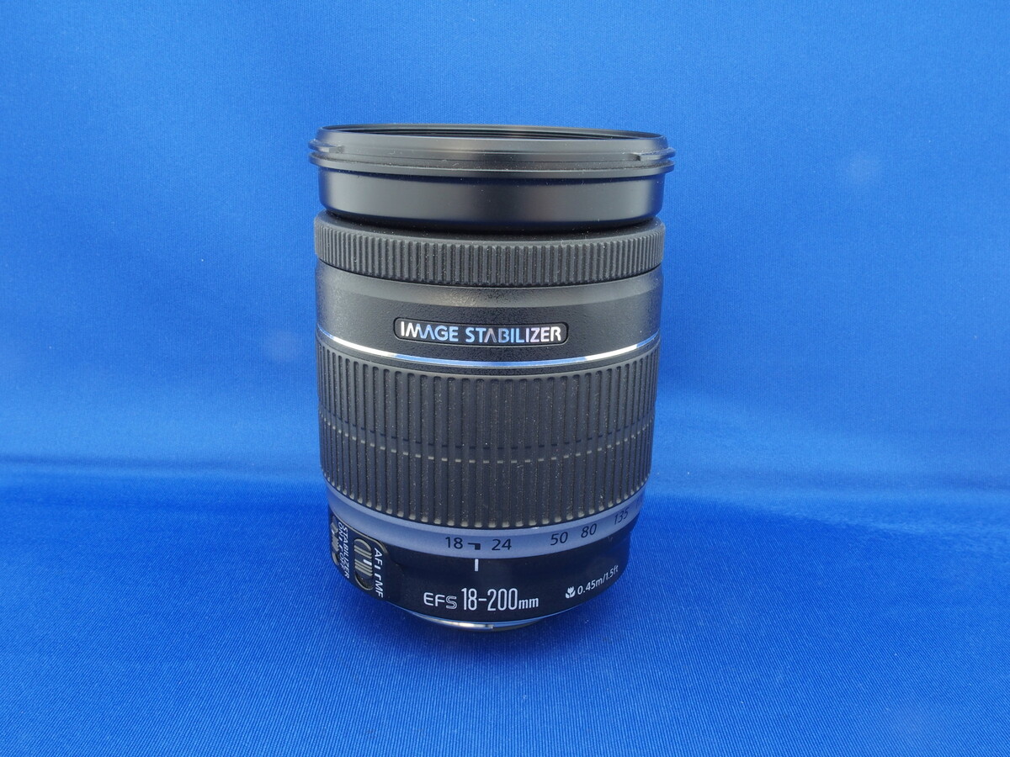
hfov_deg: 56.8
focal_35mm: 32
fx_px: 934
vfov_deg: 44.2
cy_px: 378
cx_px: 505
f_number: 8
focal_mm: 6.7
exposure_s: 2.5
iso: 100
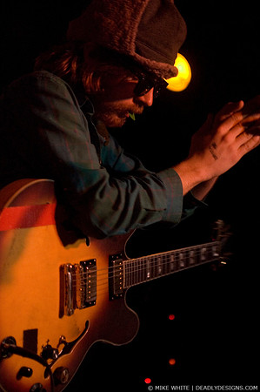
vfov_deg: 19.5
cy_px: 196
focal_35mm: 105
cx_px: 130
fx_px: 1140
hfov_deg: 13.0
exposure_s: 1/50
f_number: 2.8
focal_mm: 70
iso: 1600
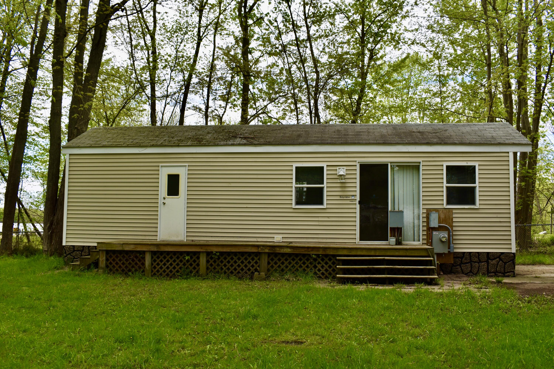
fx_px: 508
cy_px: 184
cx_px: 277
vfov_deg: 40.0
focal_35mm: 33
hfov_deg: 57.2
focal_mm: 22
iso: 100
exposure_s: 1/200
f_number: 7.1
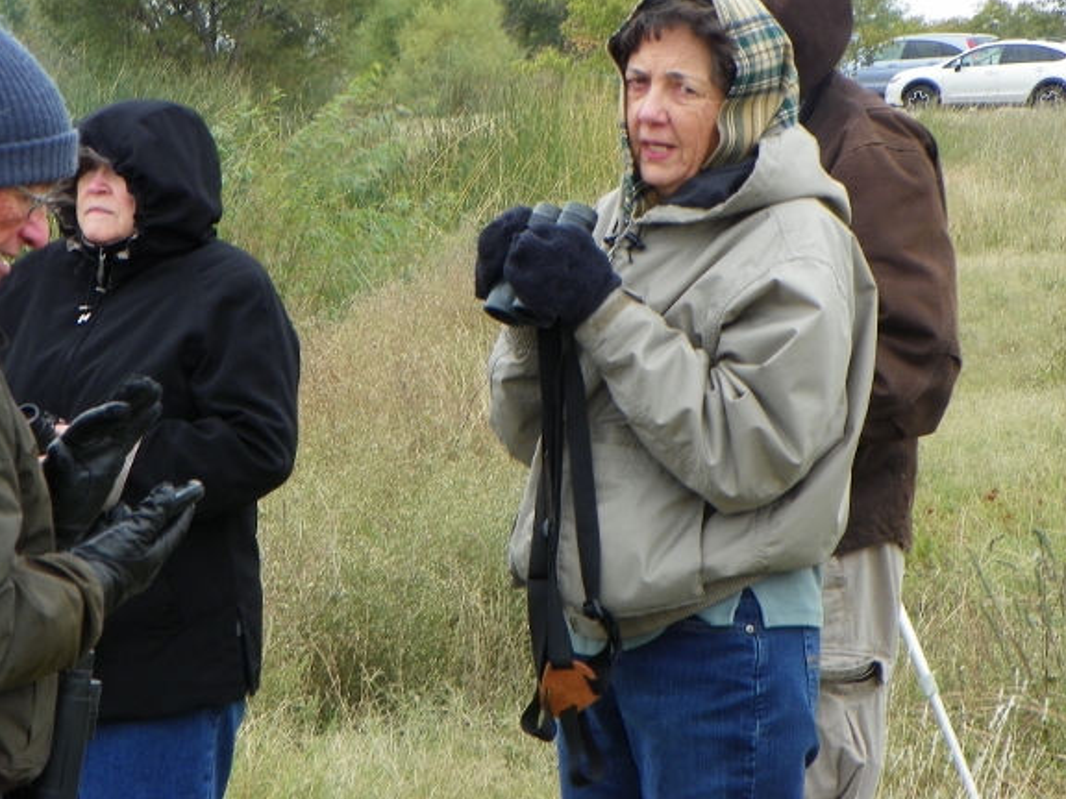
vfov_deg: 10.7
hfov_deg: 14.2
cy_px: 259
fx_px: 4281
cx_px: 415
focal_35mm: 139
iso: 64
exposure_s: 1/40
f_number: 5.6
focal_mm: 17.8
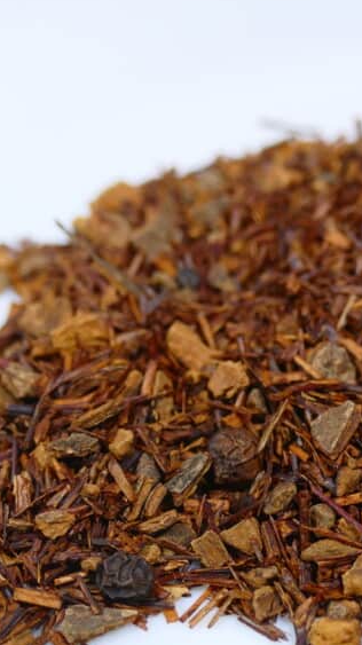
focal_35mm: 105
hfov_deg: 11.4
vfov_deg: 20.3
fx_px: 1795
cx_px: 338
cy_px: 404
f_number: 3.3
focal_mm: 17.27
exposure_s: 1/80
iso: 200
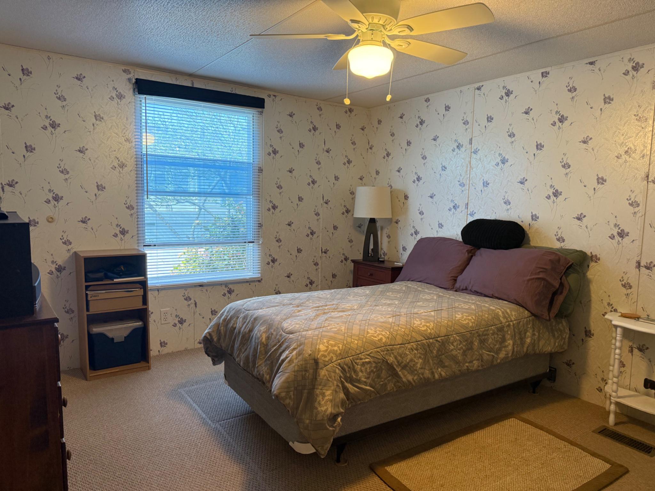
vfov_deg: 56.8
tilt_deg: -6.3
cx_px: 328
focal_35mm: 24
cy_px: 246
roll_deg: -1.2
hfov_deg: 71.6
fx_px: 454
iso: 250
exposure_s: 1/60
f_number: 1.78
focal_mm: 6.76
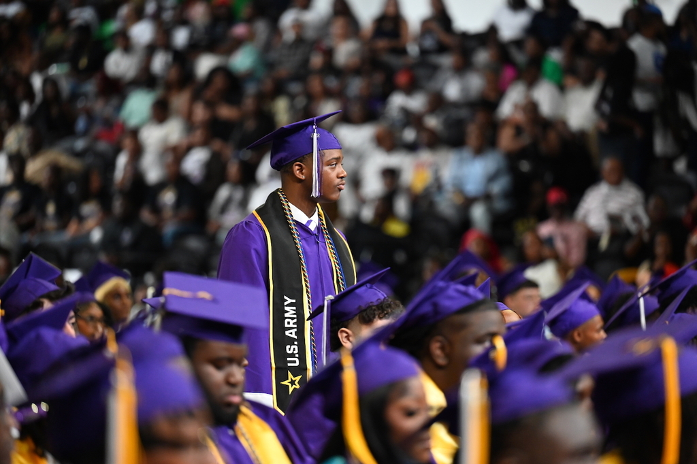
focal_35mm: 185
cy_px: 232
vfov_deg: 7.4
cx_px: 348
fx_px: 3580
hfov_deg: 11.1
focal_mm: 185
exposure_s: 1/200
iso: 3200
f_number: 2.8
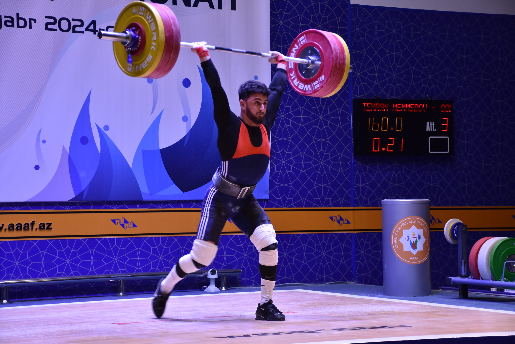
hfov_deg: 24.2
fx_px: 1202
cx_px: 258
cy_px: 172
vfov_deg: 16.3
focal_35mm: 84
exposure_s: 1/100
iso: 1000
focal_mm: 56
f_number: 5
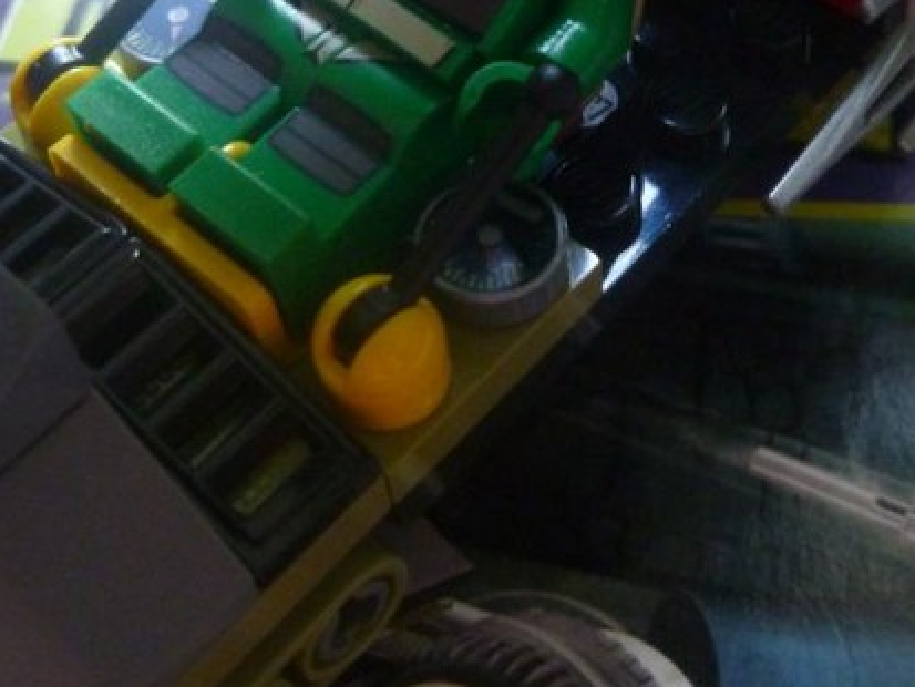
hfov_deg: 31.6
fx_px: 1613
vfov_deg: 23.5
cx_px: 534
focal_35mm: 61
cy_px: 92
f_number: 3.3
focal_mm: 5
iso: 400
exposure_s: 1/13
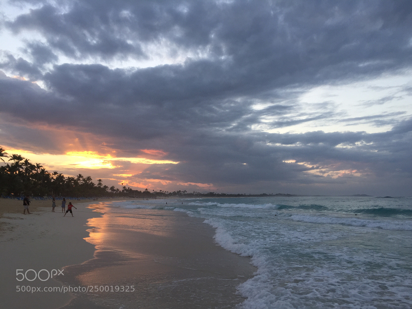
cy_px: 154
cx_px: 206
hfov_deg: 61.7
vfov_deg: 48.2
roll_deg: +0.2
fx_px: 345
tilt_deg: +7.5
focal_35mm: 29
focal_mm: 4.15
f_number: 2.2
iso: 32
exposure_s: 1/127
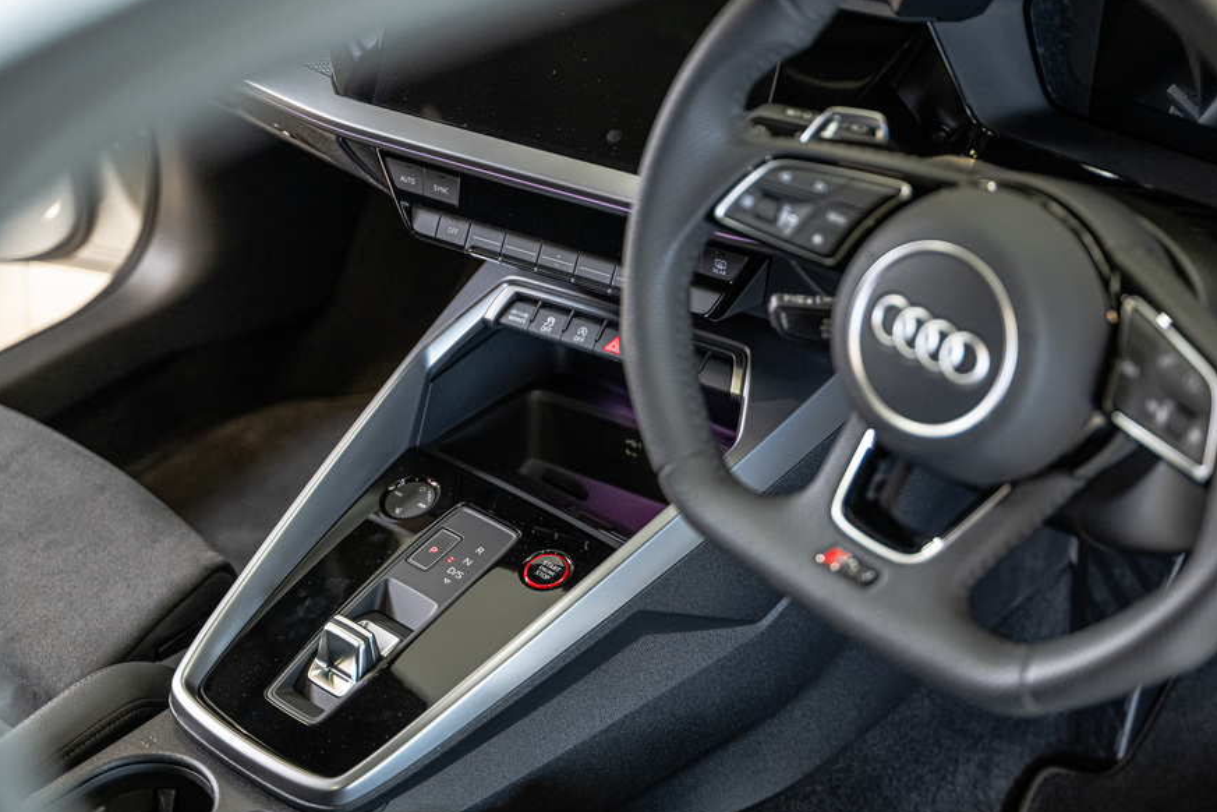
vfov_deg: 20.0
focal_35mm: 68
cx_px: 687
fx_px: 2299
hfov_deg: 29.6
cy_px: 403
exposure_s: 1/125
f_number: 2.8
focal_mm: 58
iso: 1600
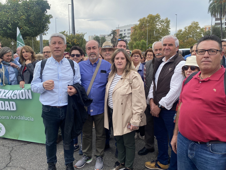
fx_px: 189
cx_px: 105
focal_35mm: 29
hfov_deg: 61.6
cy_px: 77
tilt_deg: -7.9
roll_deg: +0.5
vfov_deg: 48.2
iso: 32
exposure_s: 1/990
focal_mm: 4.25
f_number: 1.8
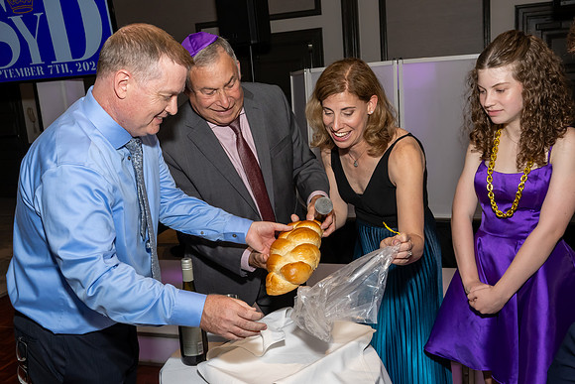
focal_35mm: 34
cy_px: 192
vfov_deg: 38.6
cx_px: 285
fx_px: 548
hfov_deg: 55.4
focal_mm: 23
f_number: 8
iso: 1000
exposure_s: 1/250
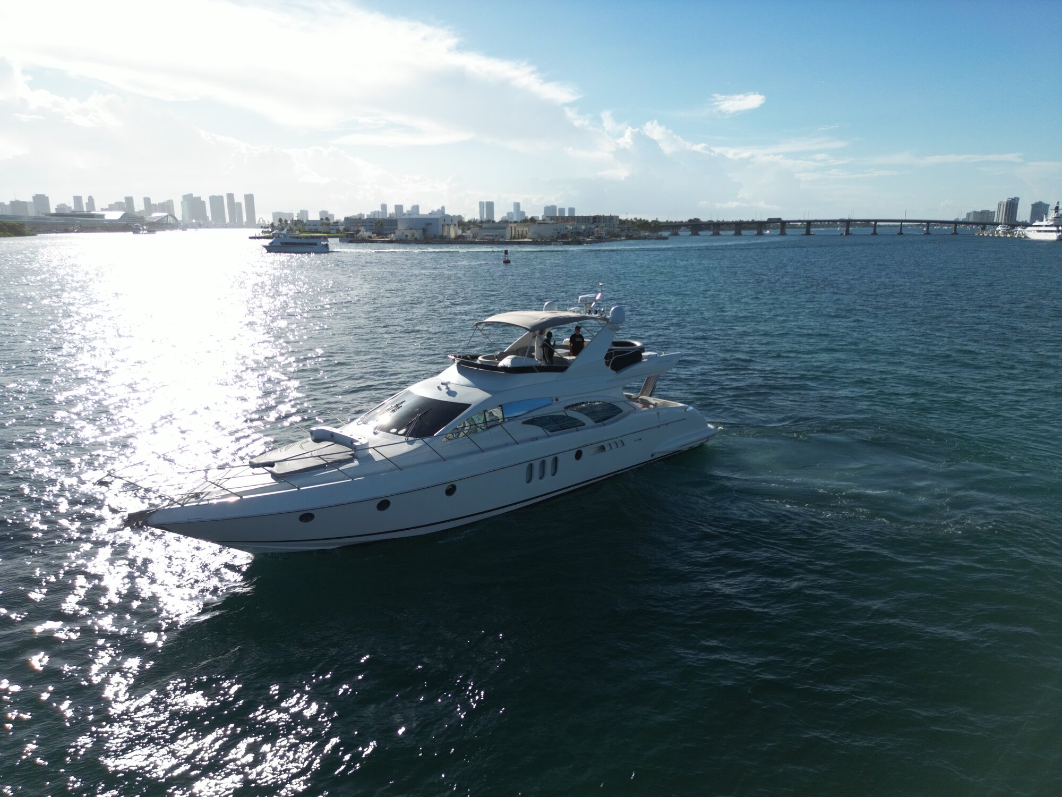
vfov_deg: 56.8
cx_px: 531
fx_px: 736
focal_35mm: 24
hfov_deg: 71.6
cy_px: 398
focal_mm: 6.72
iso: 110
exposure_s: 1/4000
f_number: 1.7
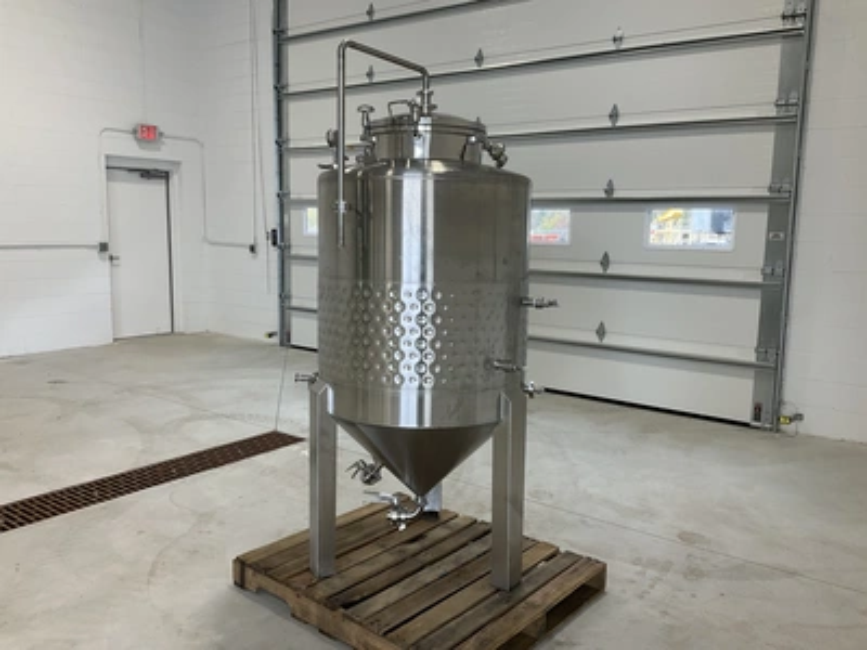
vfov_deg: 48.2
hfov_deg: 61.7
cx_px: 434
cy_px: 325
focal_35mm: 29
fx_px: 726
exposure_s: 1/122
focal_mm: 3
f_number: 1.8
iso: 40
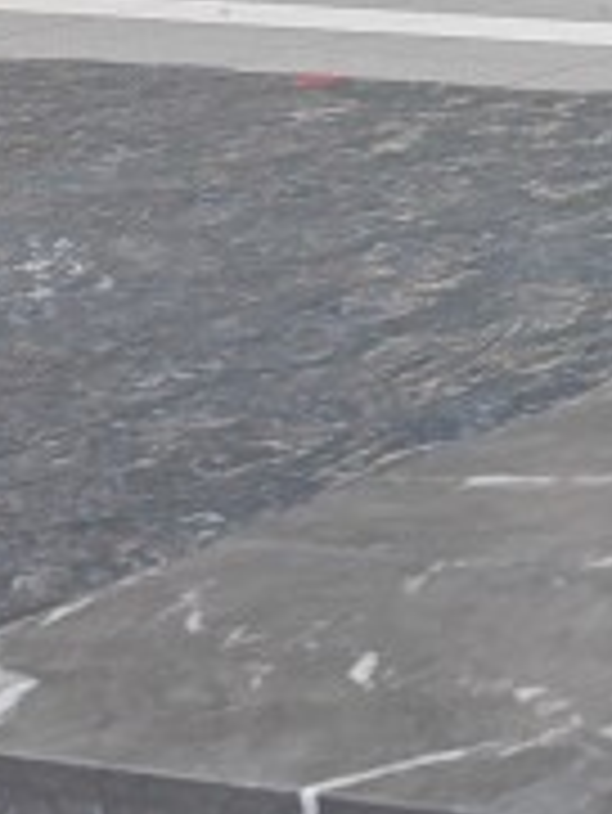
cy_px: -675
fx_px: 4191
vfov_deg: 10.4
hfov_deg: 7.3
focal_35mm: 178
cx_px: 1868
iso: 60
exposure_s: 1/449
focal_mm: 7.62
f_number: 1.6
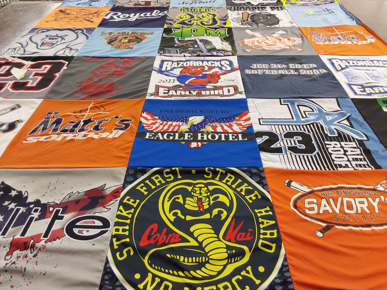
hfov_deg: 63.4
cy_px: 145
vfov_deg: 49.7
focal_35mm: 28
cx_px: 194
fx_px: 313
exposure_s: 1/50
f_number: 1.9
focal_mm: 2.91
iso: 125
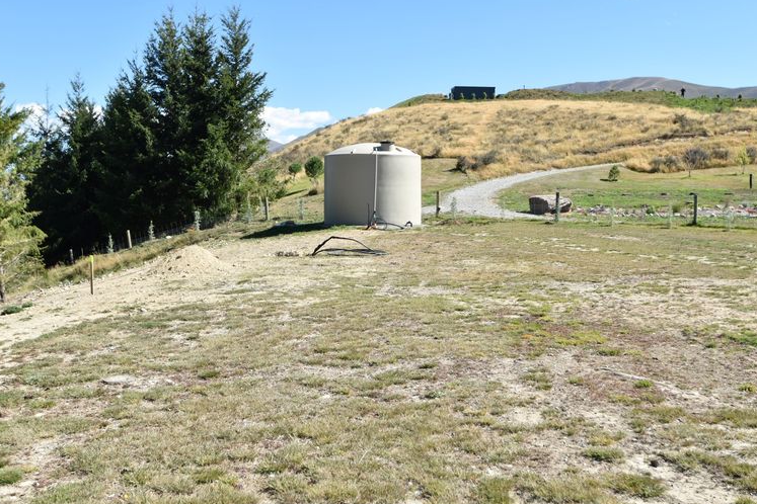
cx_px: 373
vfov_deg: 35.9
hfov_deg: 51.9
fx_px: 778
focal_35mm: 37
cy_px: 253
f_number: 9
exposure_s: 1/320
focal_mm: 24
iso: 200
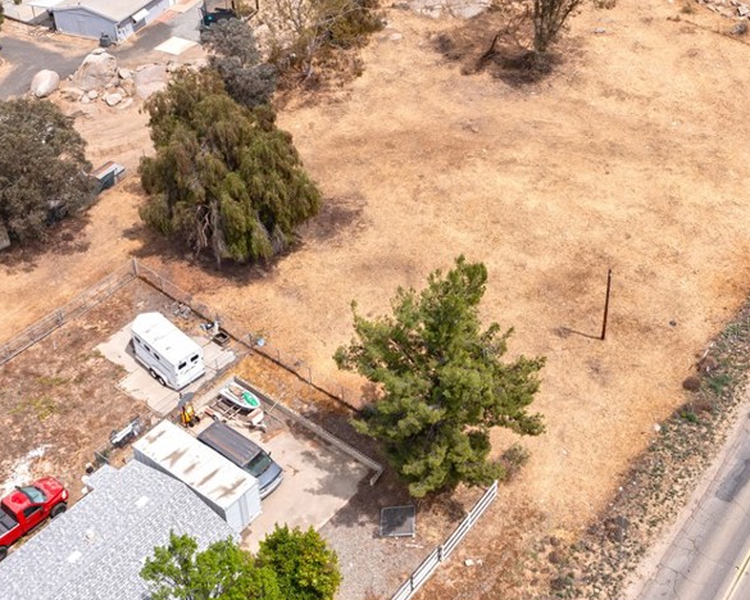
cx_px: 419
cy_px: 169
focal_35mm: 46
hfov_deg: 40.3
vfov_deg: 32.3
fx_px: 1021
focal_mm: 10.26
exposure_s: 1/500
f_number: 5.6
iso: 100
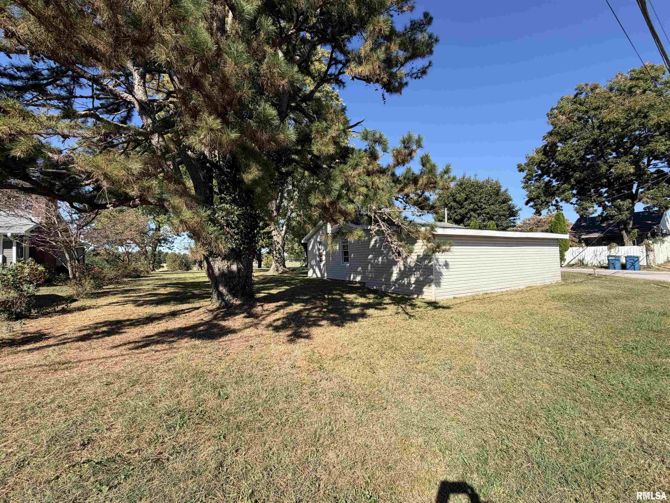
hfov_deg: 102.1
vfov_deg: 85.7
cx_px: 335
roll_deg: +0.9
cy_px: 252
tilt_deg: +1.4
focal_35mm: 14
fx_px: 271
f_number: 2.2
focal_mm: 2.22
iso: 40
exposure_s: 1/770
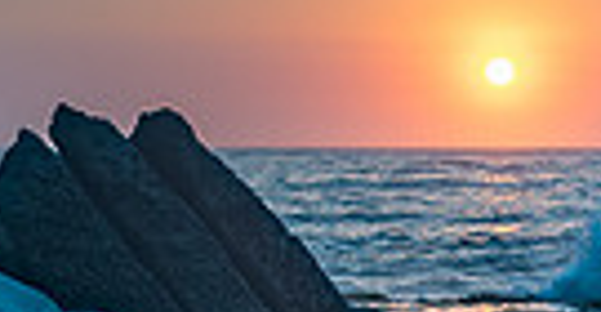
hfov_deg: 12.8
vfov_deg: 6.6
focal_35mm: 168
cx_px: 679
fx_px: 2628
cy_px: 565
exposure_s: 1/40
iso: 50
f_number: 5
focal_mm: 22
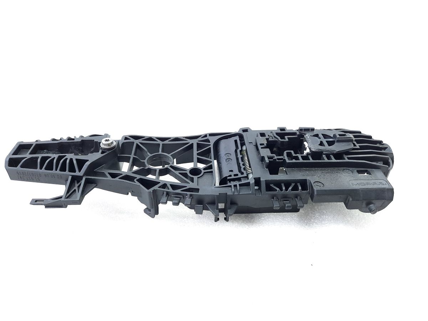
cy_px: 160
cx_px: 214
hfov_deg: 69.4
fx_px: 309
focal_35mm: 25
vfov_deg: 54.9
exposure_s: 1/50
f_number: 2
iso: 200
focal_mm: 4.6
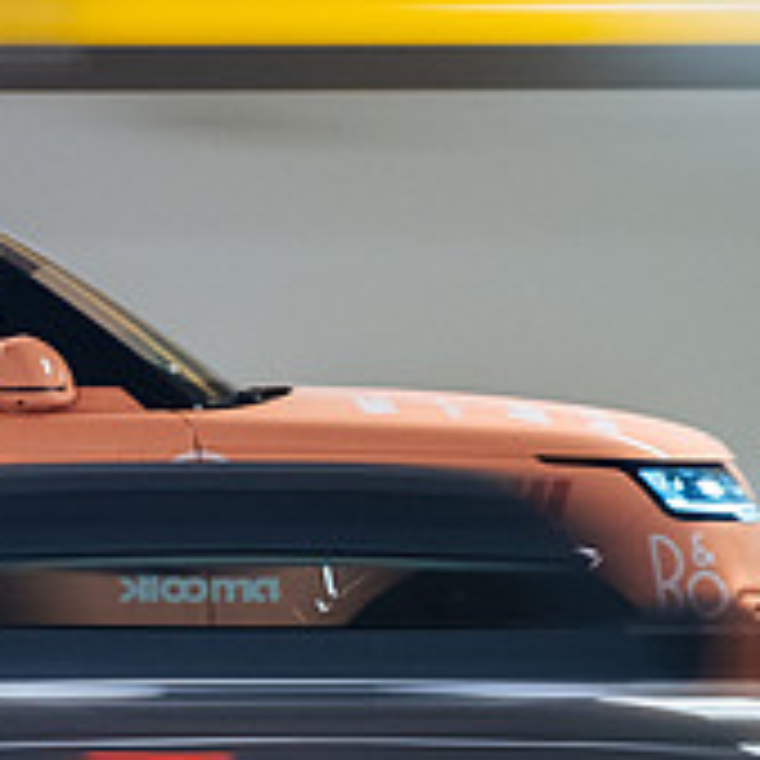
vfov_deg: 8.1
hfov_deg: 8.0
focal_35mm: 217
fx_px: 5390
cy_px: 561
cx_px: -227
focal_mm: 48.5
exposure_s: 1/15
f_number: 2.8
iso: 1600
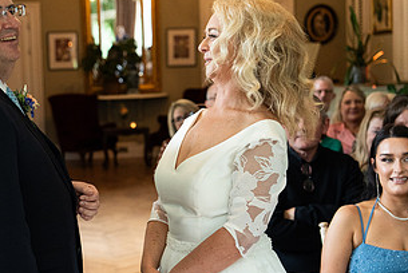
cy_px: 176
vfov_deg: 14.4
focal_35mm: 95
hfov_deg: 21.1
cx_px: 55
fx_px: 1078
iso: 3200
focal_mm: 50
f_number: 3.5
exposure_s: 1/200
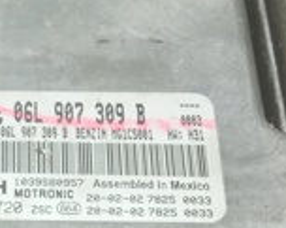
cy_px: 114
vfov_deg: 13.8
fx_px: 938
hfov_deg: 17.0
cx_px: -2
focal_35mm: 111
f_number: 2.2
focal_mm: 3.79
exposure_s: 1/33.3
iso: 222
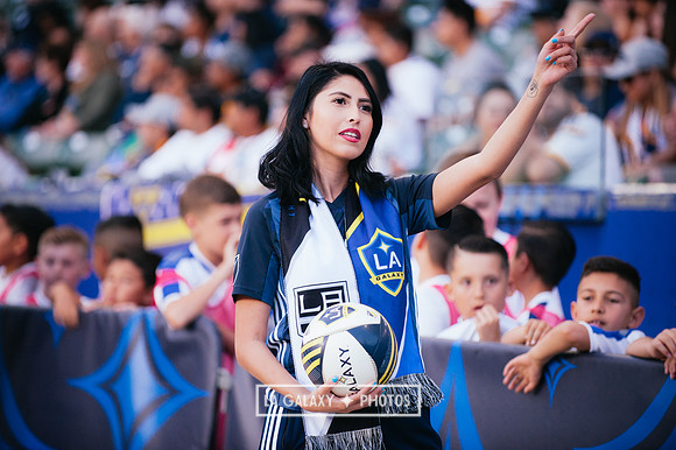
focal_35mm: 170
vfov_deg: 8.1
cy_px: 225
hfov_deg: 12.1
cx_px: 338
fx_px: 3190
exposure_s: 1/800
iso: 1600
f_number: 2.8
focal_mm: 170
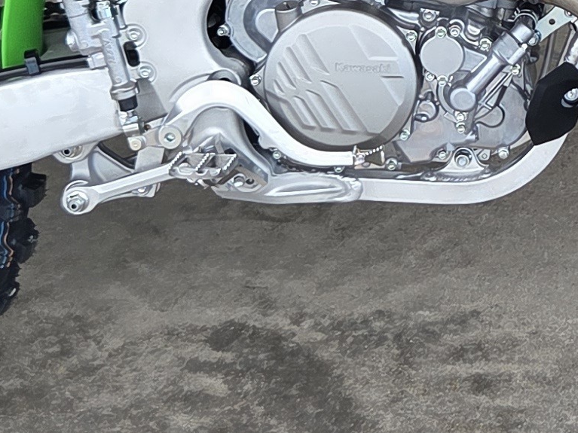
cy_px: -113
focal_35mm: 120
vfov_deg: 12.0
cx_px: 559
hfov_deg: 16.1
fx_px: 2003
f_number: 1.8
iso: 80
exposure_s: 1/547
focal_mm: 5.4
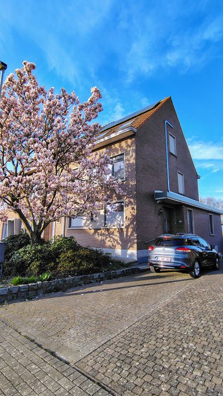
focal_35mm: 19
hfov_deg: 58.3
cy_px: 194
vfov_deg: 89.6
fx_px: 200
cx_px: 121
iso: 100
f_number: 2.2
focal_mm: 2.13
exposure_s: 1/366
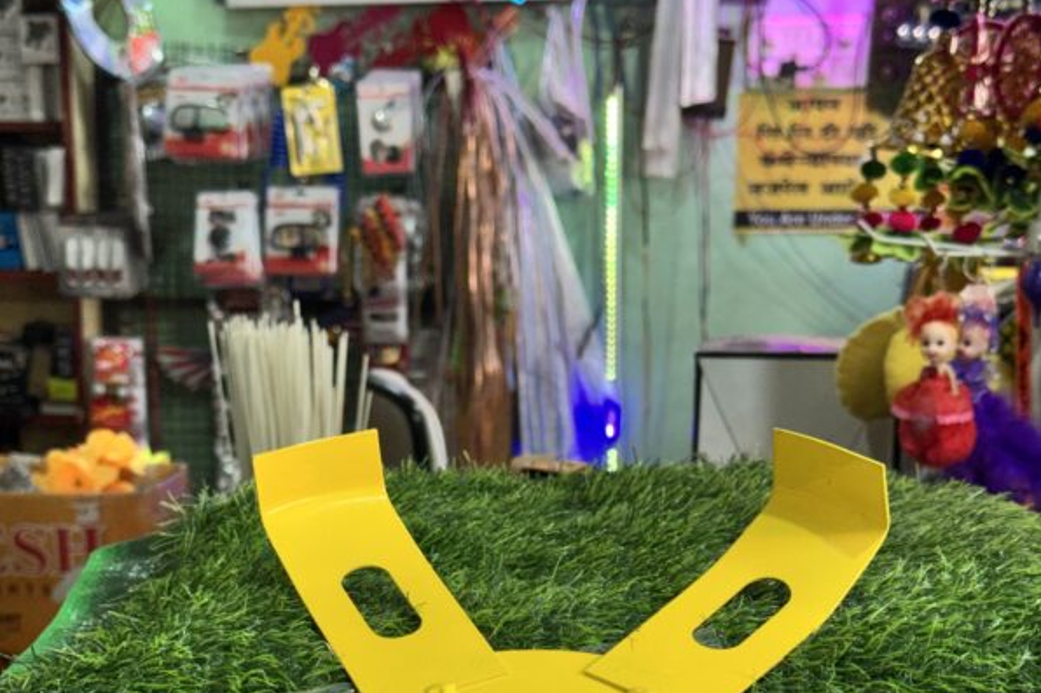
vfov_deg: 19.7
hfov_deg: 30.1
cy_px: 681
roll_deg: -0.5
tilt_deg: -12.3
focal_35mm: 67
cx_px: 522
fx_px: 1937
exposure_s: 1/100
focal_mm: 6.76
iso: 64
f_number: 1.78
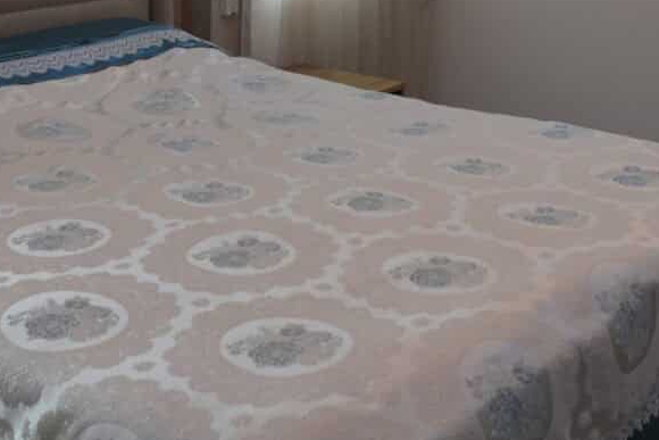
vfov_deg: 21.2
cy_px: -78
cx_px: 228
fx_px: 1099
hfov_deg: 33.1
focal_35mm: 60
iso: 640
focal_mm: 17
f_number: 4
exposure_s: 1/160
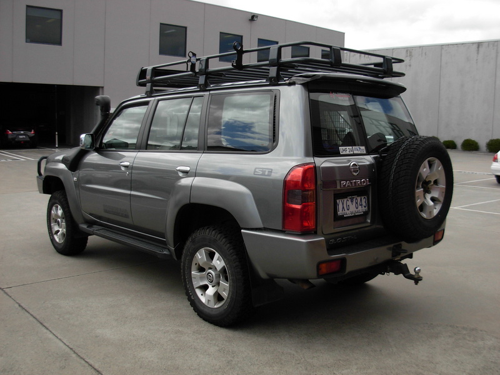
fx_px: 549
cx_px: 250
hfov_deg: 49.0
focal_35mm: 38
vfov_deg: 37.7
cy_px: 188
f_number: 2.9
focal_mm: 6.3
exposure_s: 1/836
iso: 79
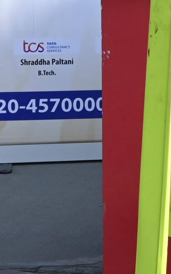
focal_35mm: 234
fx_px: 1744
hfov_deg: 5.3
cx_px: 475
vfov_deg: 8.9
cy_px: 19
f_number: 6.3
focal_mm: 24
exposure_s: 1/320
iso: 100
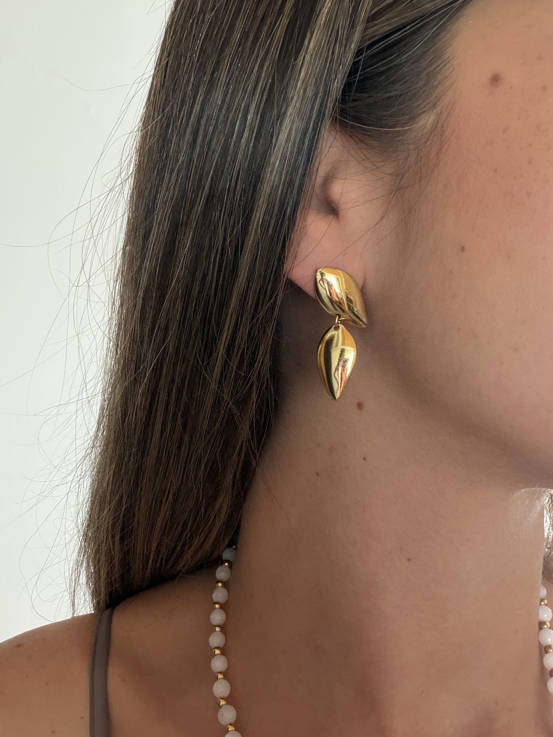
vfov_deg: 60.0
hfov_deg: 46.8
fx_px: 639
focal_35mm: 30
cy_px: 368
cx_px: 276
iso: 320
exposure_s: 1/46
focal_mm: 2.71
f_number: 1.9
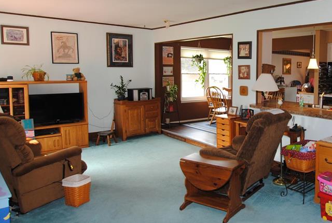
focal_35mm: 30
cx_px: 245
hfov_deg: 58.9
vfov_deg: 43.7
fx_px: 277
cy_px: 97
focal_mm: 10
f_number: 5
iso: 200
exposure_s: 1/20
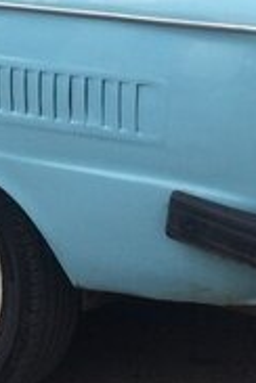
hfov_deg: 12.3
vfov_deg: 18.1
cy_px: -28
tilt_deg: +0.4
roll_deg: +1.9
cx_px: -59
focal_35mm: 109
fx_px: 1163
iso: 32
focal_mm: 4.15
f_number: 2.2
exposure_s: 1/1953
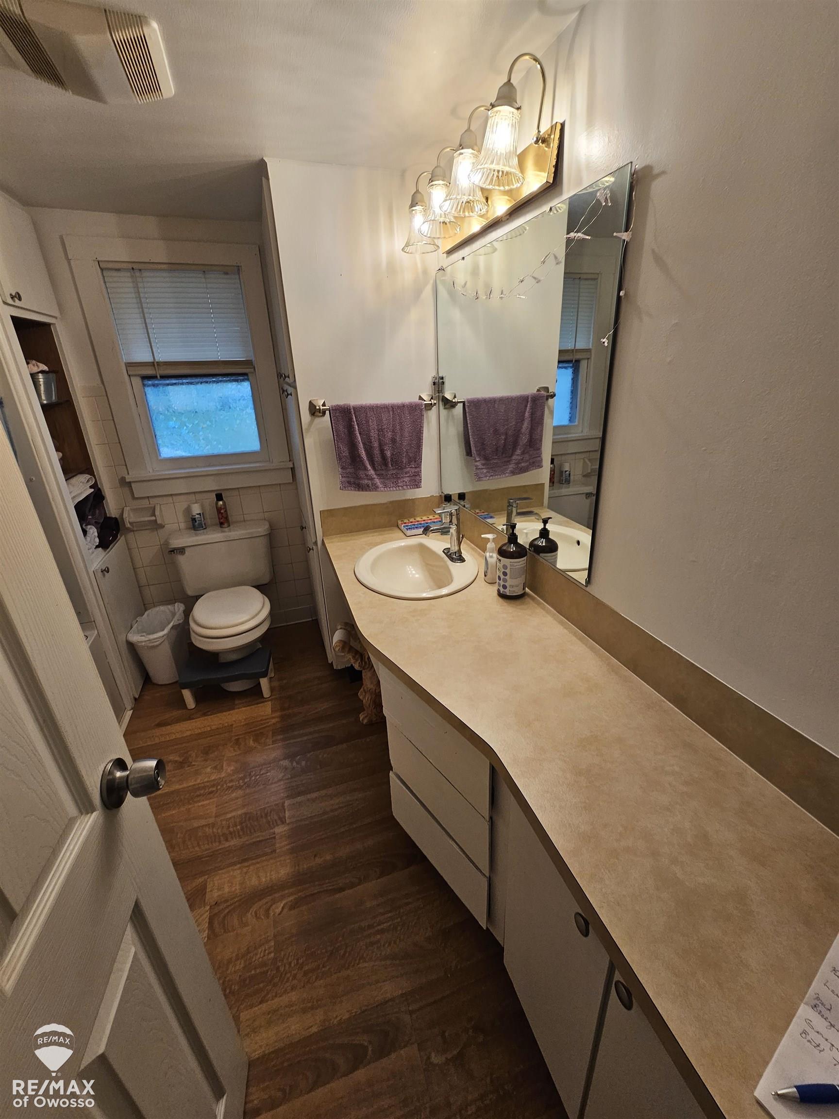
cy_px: 560
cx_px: 420
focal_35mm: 13
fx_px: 420
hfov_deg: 89.9
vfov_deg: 106.2
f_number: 2.2
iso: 100
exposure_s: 1/60
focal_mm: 2.2
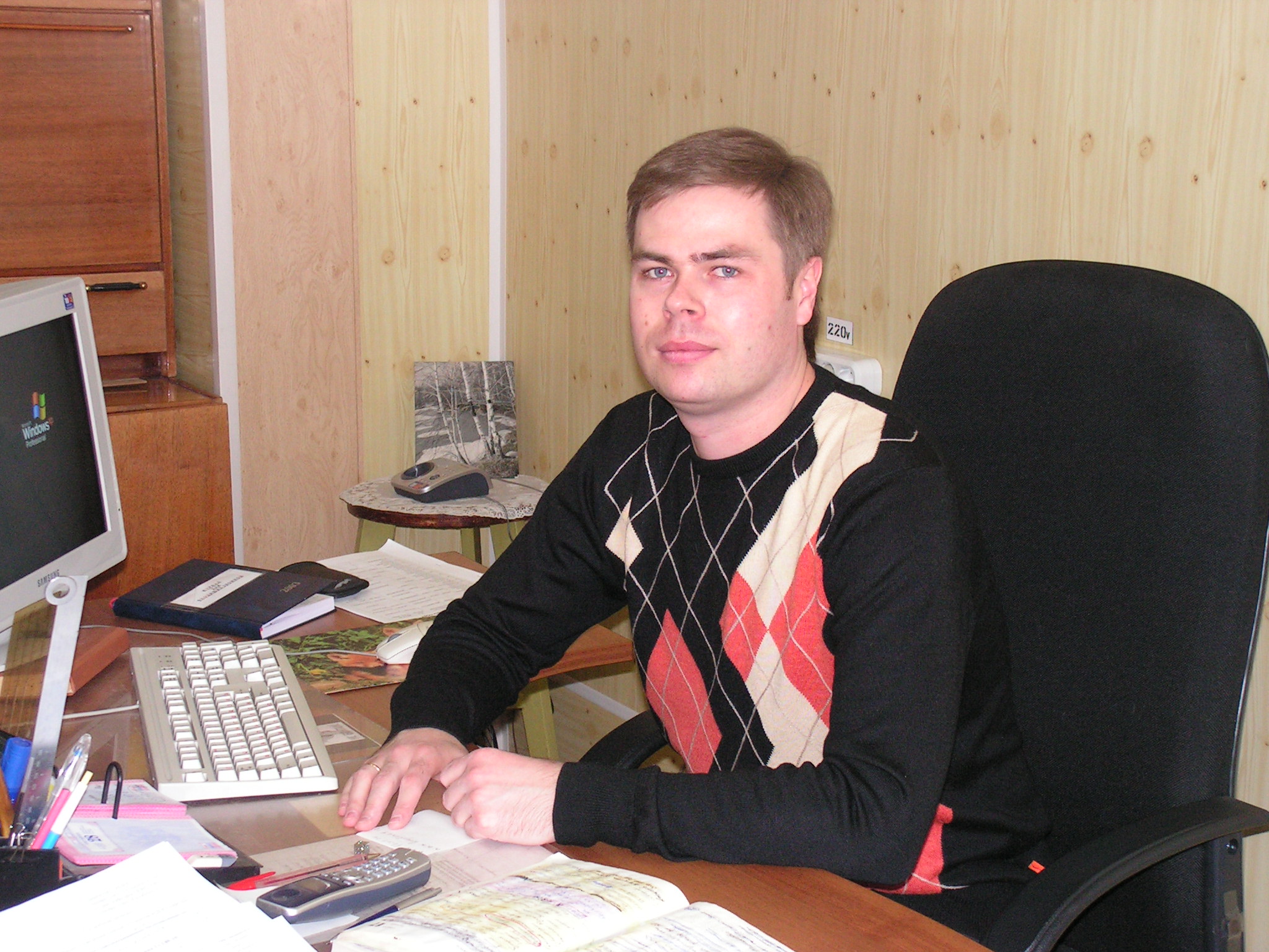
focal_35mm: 66
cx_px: 634
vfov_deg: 22.3
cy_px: 476
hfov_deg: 29.4
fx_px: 2420
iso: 200
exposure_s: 1/80
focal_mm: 11
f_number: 3.3
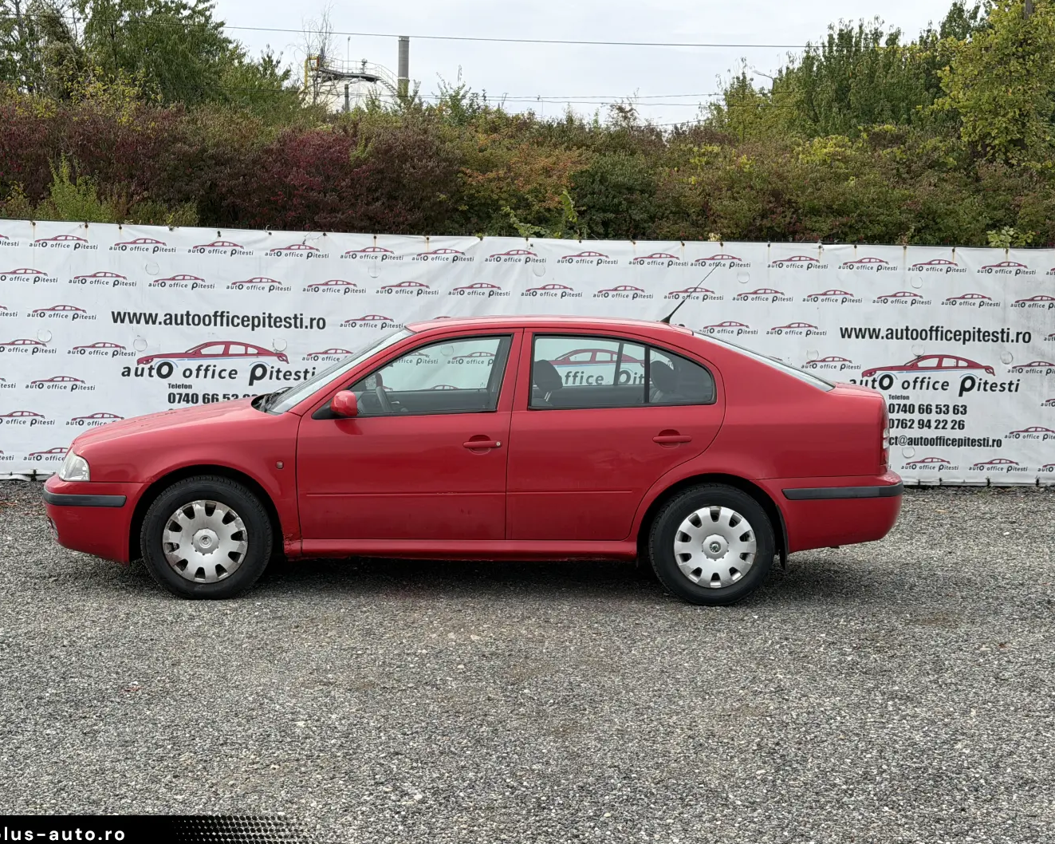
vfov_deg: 29.7
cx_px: 507
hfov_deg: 36.7
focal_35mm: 51
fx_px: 1592
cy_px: 424
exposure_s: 1/2208
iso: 64
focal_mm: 6.76
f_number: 1.78
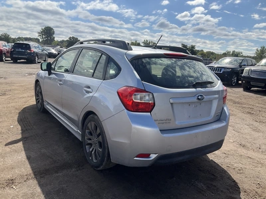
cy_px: 100
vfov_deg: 48.2
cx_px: 133
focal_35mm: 29
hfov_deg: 61.7
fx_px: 223
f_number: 1.8
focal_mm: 3
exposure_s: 1/2141
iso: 25
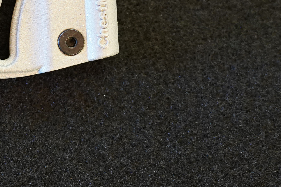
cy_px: -35
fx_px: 1296
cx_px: -40
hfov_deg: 12.1
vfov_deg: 8.2
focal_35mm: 166
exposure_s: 1/50
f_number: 2.8
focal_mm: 50
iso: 2500
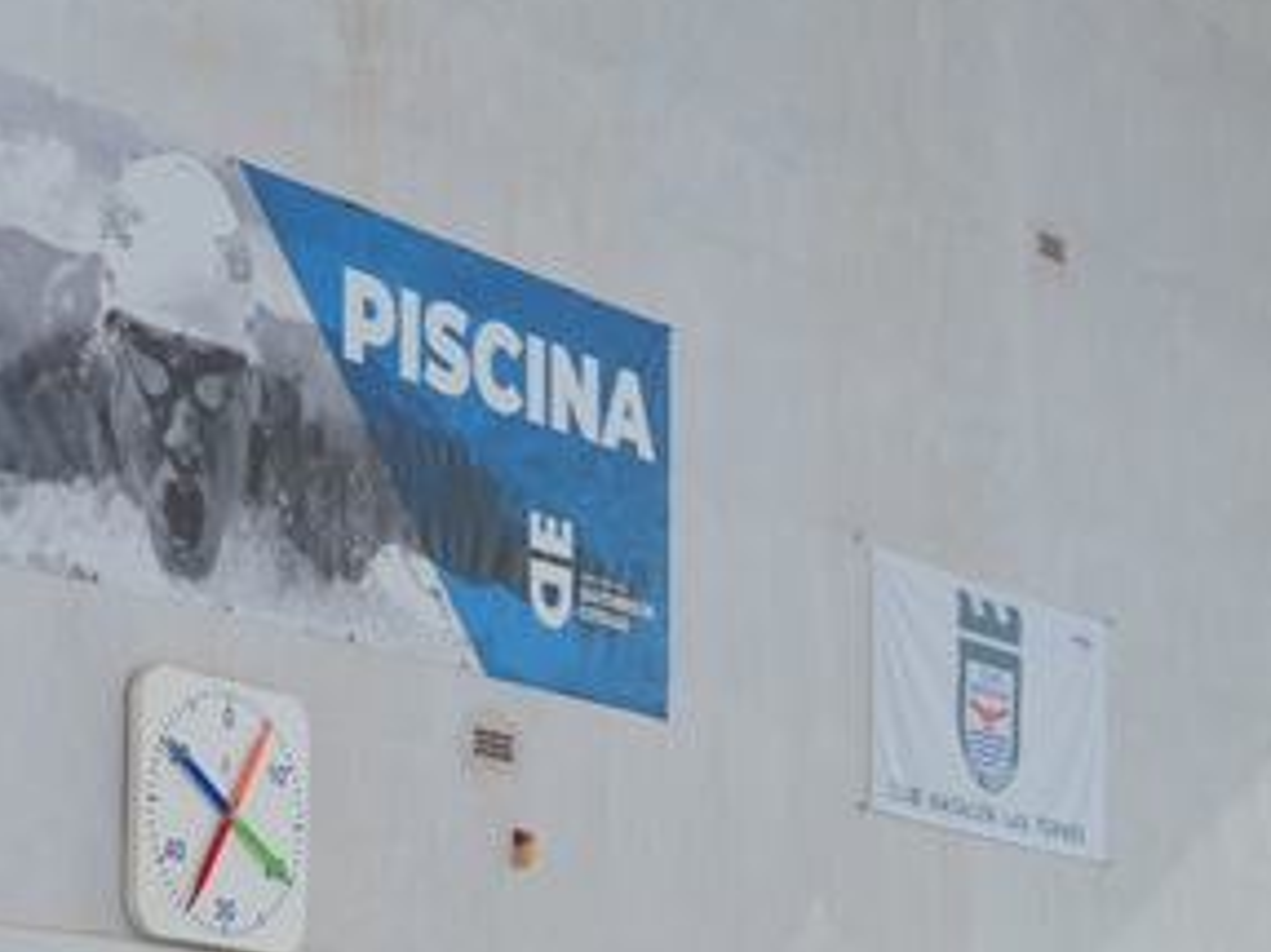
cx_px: 562
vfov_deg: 12.9
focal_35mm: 111
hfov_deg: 17.7
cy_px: 1222
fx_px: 4074
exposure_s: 1/125
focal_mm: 26
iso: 100
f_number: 9
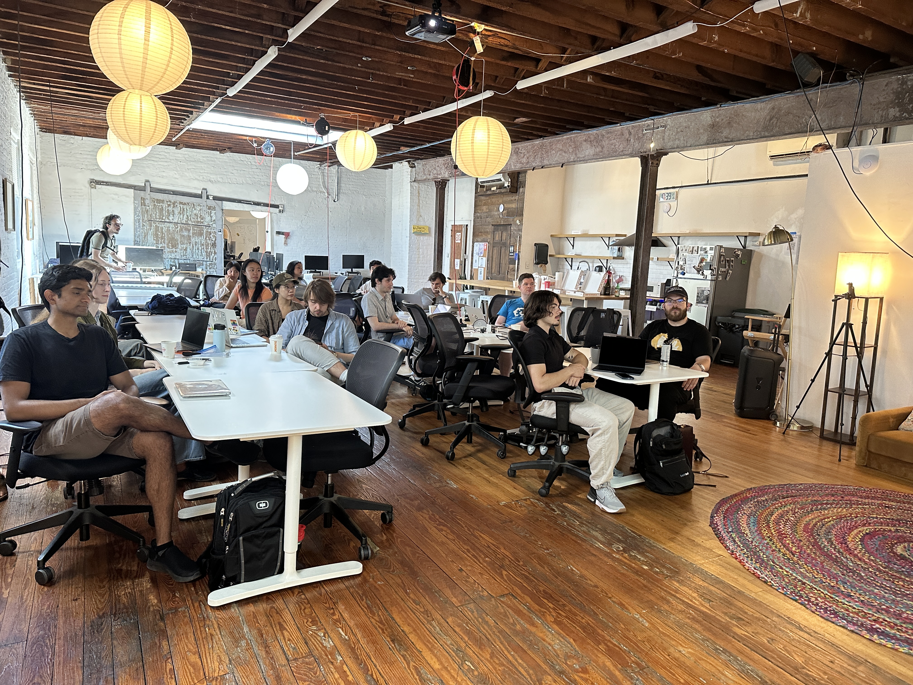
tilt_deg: -6.1
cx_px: 456
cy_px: 342
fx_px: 633
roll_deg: -2.8
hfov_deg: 71.6
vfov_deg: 56.8
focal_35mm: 24
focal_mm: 6.86
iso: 250
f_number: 1.78
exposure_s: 1/60
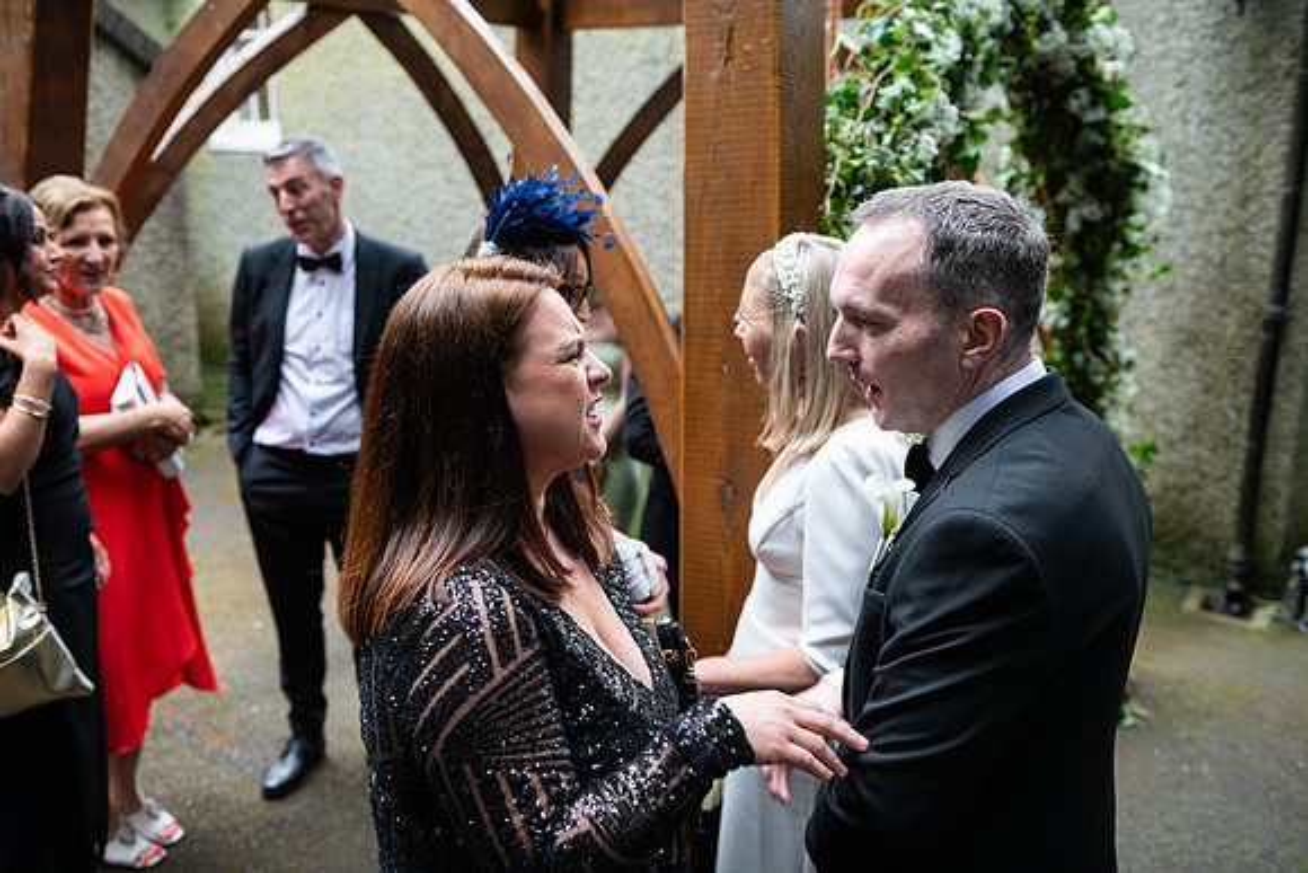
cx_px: 654
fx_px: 1236
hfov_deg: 55.8
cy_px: 436
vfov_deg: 38.9
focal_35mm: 34
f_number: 3.5
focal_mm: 34
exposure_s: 1/160
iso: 400
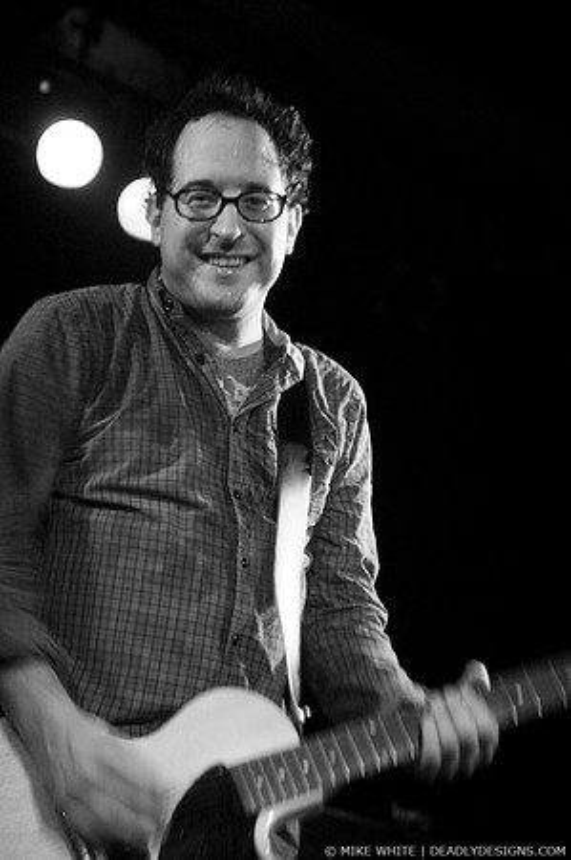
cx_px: 286
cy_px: 430
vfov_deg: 23.4
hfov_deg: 15.7
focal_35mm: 87
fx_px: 2075
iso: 800
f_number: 2.8
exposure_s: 1/25
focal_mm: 58
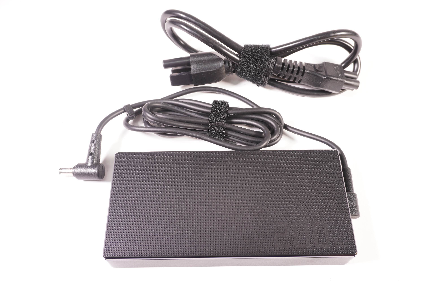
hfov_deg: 57.3
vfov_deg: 39.9
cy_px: 142
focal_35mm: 33
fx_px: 389
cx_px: 212
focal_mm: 22
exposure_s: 1/20
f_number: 5.6
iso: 200
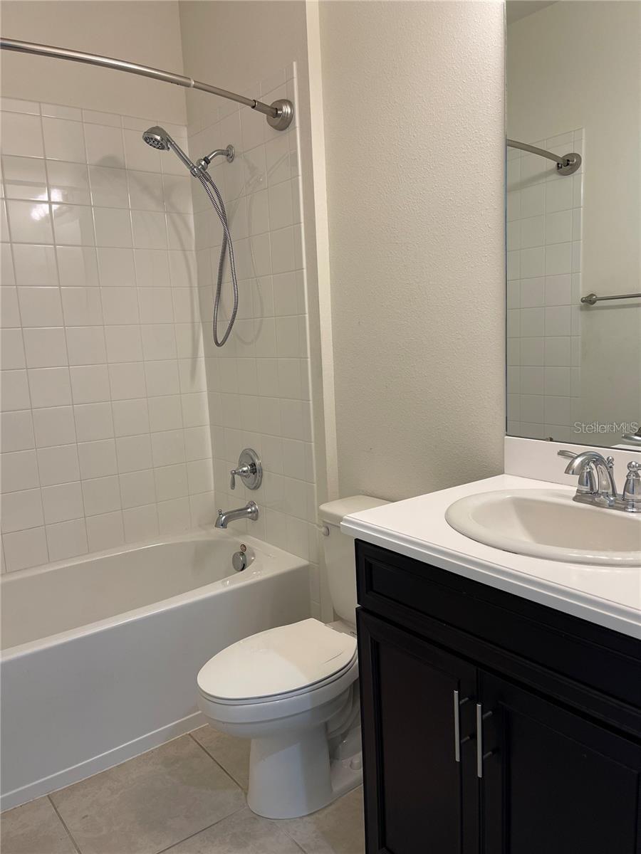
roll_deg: +3.1
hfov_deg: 53.1
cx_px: 320
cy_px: 427
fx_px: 642
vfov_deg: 67.3
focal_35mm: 26
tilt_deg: -8.1
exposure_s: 1/60
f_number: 1.6
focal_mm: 5.1
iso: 64
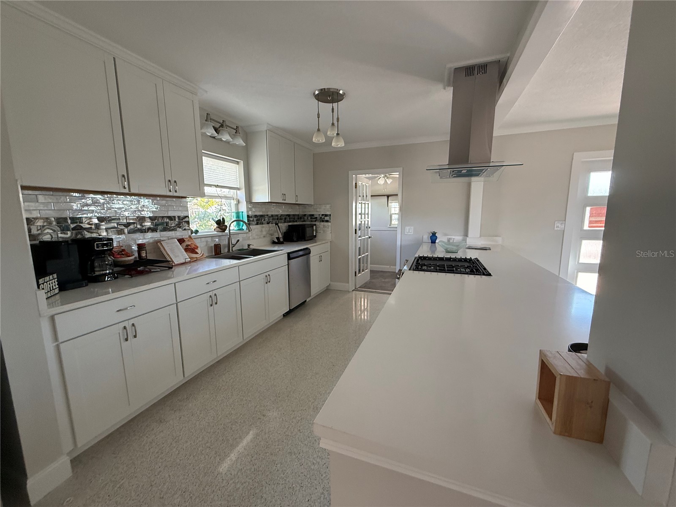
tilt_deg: -7.9
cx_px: 338
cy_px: 254
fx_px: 273
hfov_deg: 102.1
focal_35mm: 14
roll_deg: +0.4
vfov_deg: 85.7
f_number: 2.2
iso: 320
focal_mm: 2.22
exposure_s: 1/99
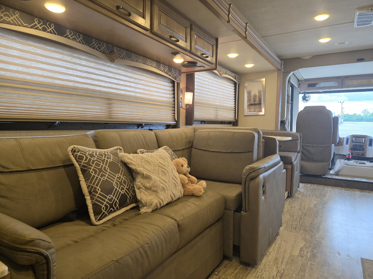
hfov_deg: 73.9
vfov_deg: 58.9
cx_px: 186
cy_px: 140
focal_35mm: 23
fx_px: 248
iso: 200
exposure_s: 1/180
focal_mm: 5.4
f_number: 1.8
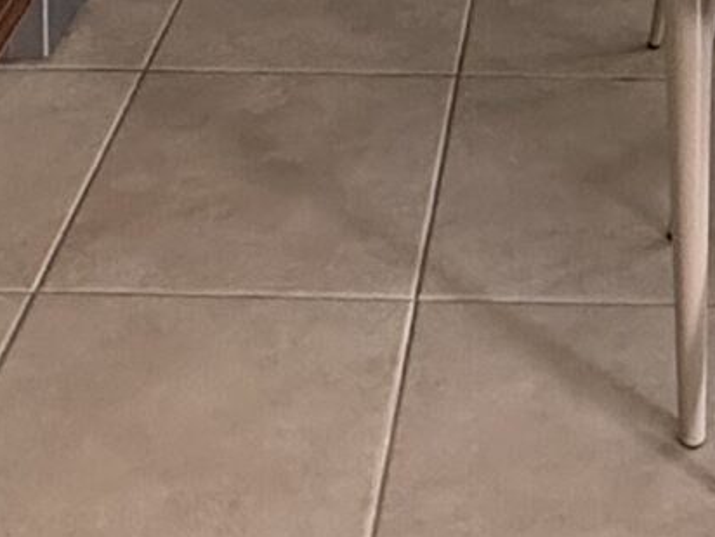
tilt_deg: -3.0
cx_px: 604
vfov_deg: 12.4
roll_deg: -0.2
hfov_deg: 22.1
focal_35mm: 87
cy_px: -848
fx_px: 1797
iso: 800
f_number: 2.2
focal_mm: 2.22
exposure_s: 1/60
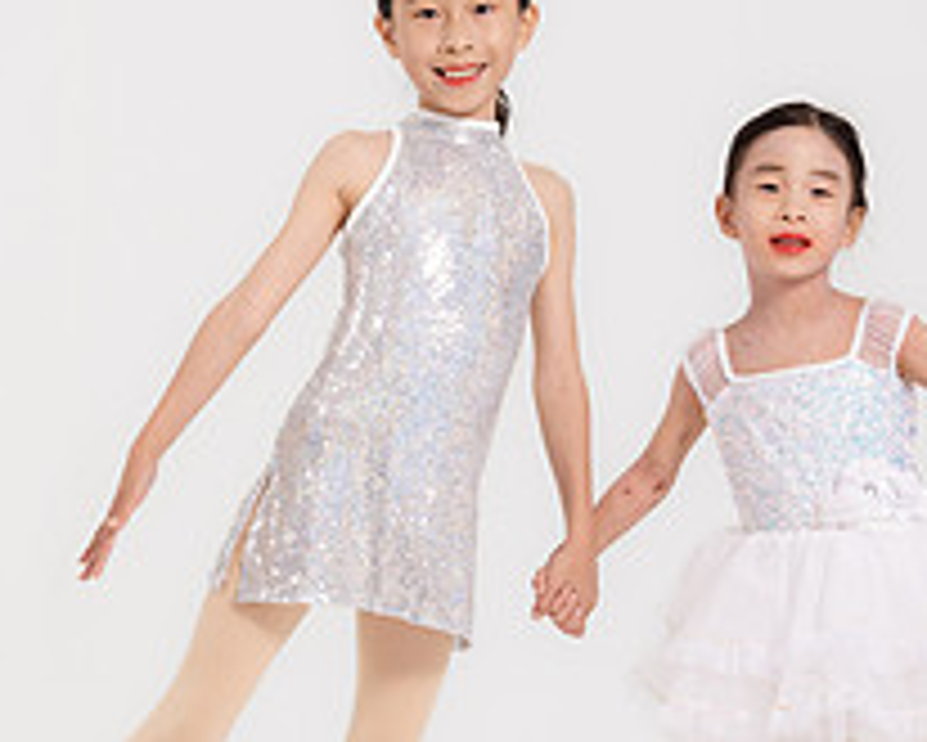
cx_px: 572
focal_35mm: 115
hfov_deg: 16.7
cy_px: 391
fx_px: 3157
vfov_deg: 13.4
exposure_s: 1/125
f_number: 10
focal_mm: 56
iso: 400
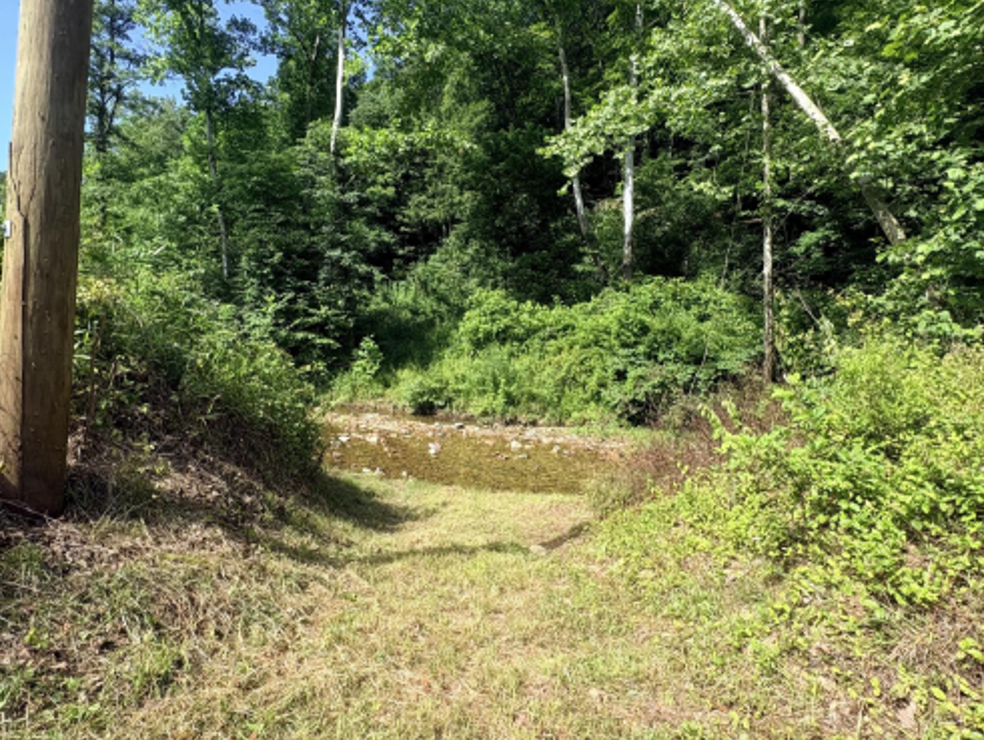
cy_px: 336
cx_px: 493
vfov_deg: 68.6
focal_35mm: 19
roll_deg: -2.9
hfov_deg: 84.6
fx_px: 540
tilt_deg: -1.1
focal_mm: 2.22
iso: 40
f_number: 2.2
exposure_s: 1/587
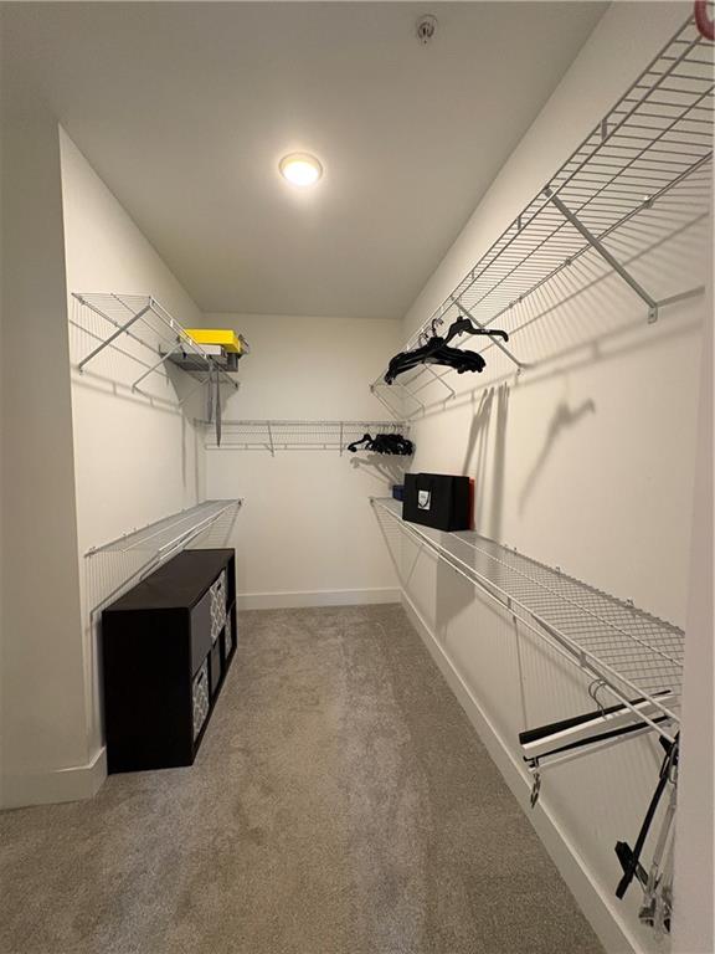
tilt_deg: -2.6
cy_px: 477
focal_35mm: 14
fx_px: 386
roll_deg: -1.0
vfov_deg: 102.1
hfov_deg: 85.7
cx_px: 358
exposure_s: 1/60
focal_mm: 2.22
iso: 320
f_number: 2.2
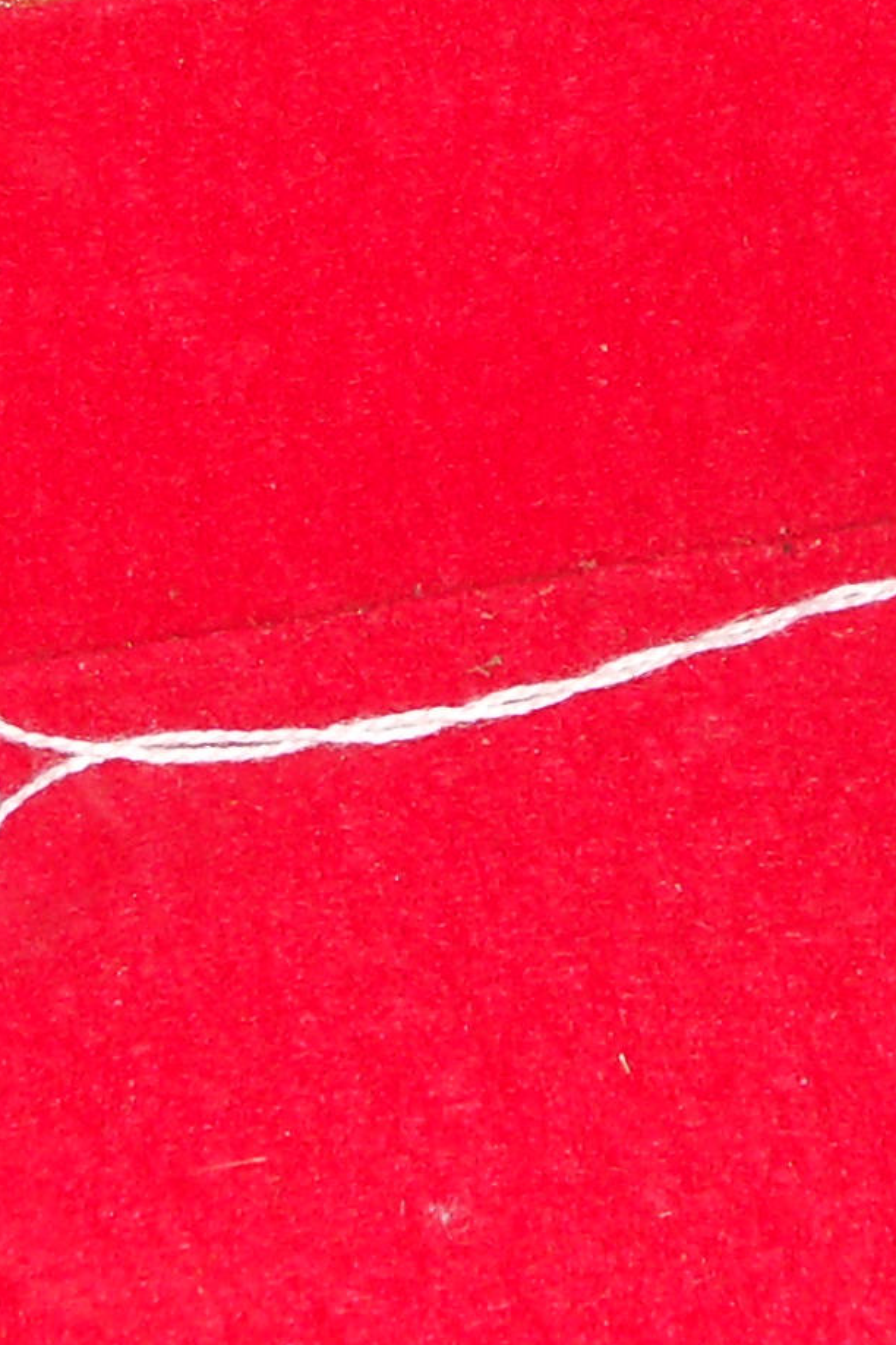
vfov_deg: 13.9
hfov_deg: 9.4
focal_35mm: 145
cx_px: 722
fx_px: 5413
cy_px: 7
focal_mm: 5.8
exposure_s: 1/25
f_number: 3.5
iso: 80
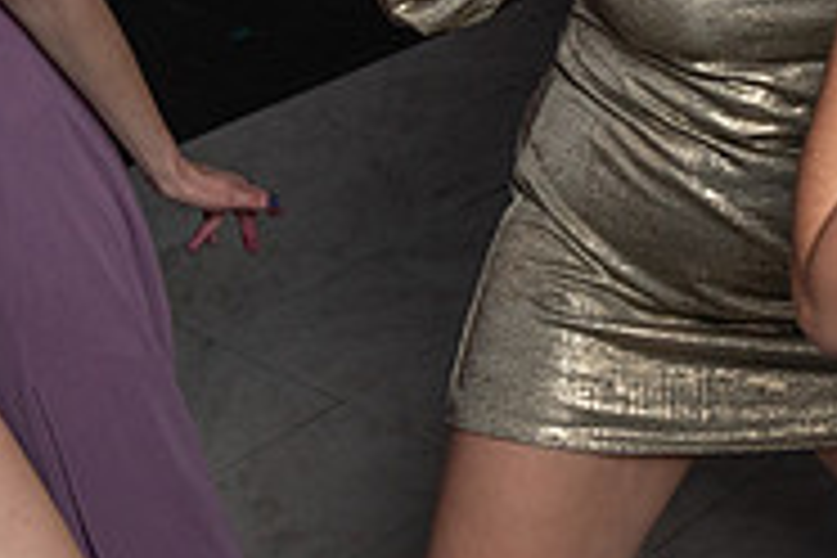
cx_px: 965
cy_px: -64
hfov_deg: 20.9
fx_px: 2139
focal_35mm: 92
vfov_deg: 14.5
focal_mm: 25
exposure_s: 1/200
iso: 1600
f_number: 5.6
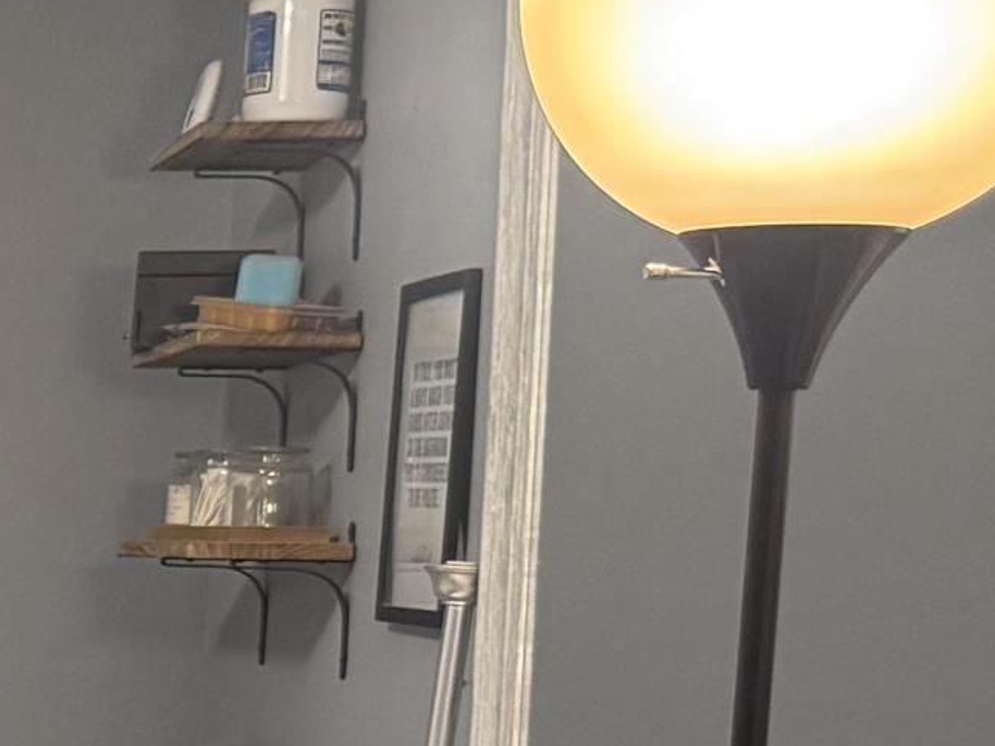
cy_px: 1067
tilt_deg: -8.5
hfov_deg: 14.5
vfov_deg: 12.4
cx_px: -949
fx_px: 3276
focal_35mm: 114
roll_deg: -0.6
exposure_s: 1/60
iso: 250
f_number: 1.78
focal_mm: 6.76
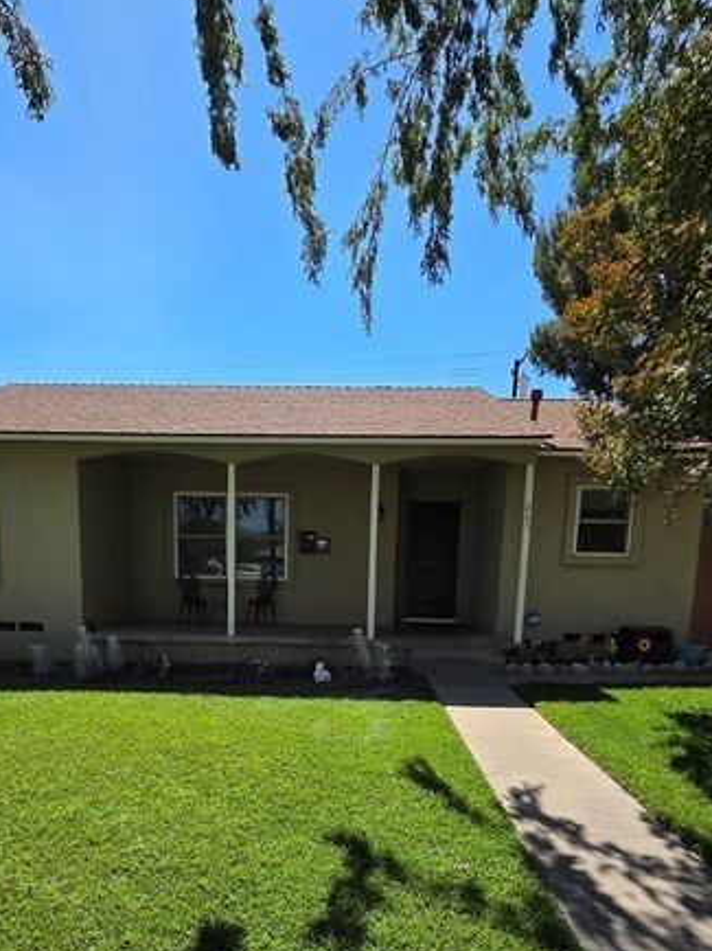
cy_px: 661
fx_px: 549
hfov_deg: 65.7
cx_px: 318
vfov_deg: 78.1
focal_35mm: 20
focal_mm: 2.2
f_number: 2.2
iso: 50
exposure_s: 1/1369
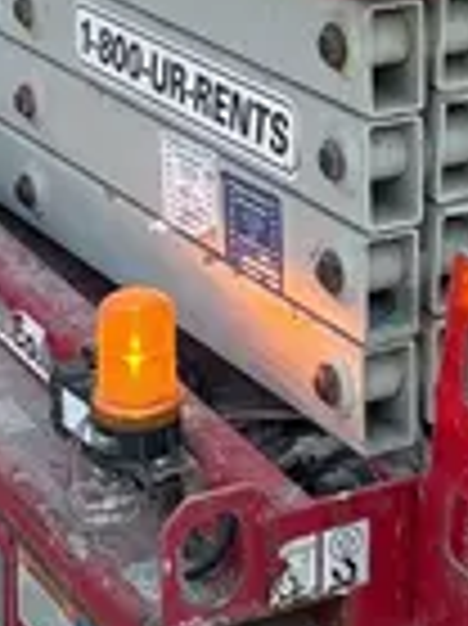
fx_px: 2473
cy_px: -38
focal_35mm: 137
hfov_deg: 10.7
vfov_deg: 14.1
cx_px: 513
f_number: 1.6
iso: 50
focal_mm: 5.96
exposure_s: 1/280
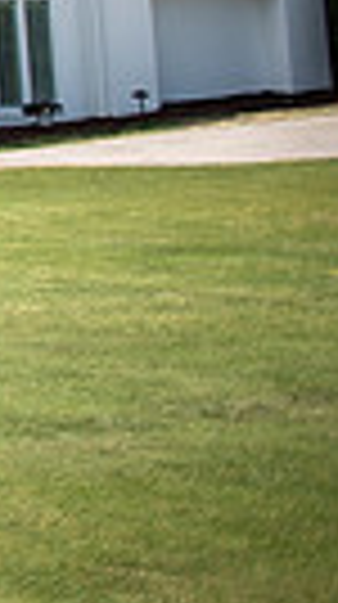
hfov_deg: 7.6
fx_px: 1887
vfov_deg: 17.2
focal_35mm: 118
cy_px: -146
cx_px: -961
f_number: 2.8
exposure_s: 1/800
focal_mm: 26
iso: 100
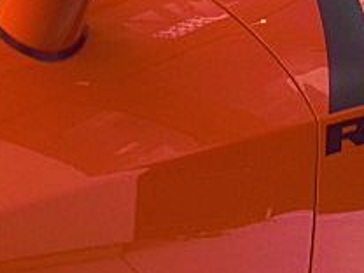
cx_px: 184
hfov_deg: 17.7
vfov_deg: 12.9
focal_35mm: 111
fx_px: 1167
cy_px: 352
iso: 50
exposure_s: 1/125
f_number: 2.8
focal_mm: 6.3
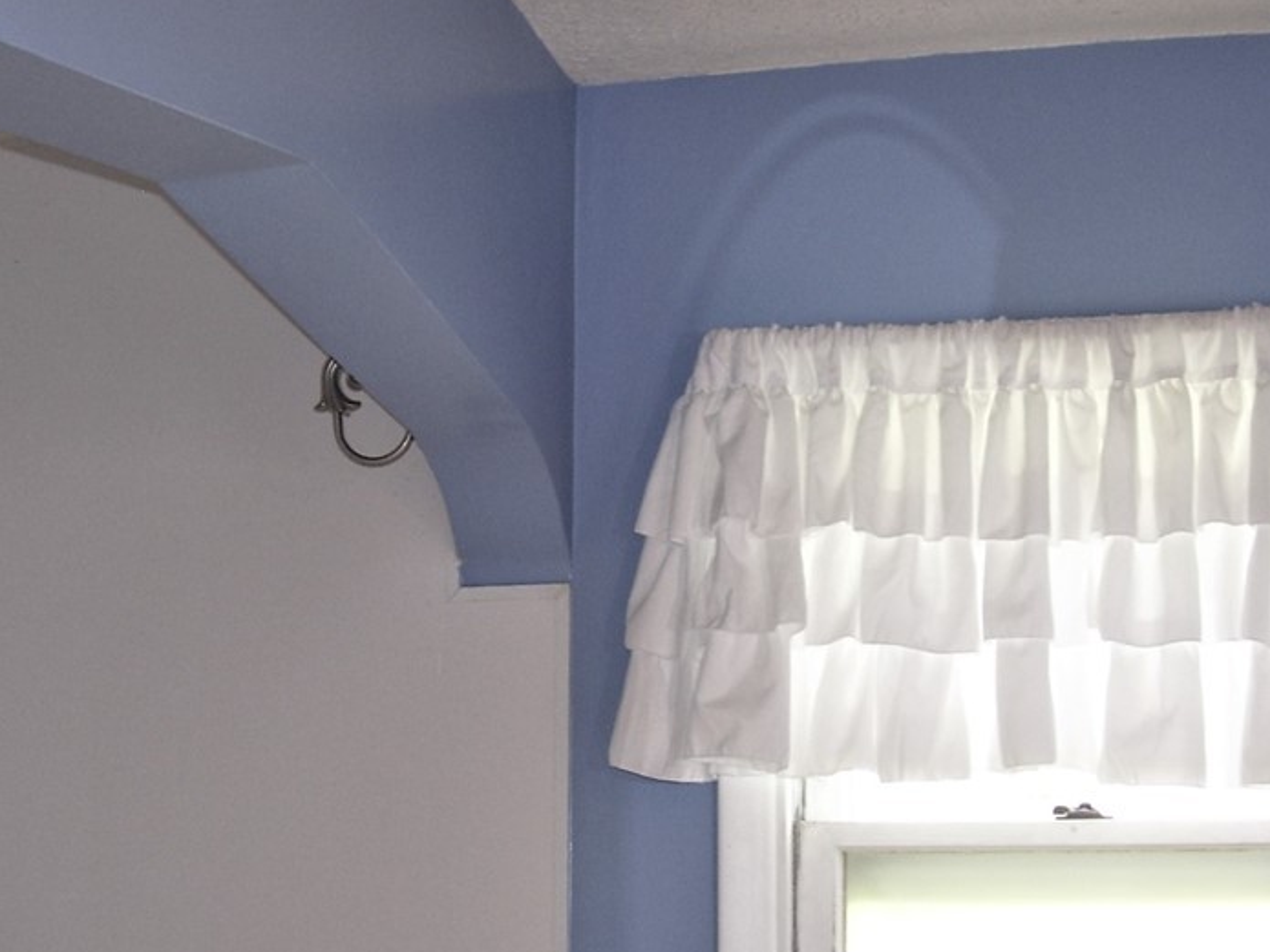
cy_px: 657
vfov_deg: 27.3
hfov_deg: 36.2
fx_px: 1944
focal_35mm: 53
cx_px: 584
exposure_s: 1/60
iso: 80
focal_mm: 6
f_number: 2.7
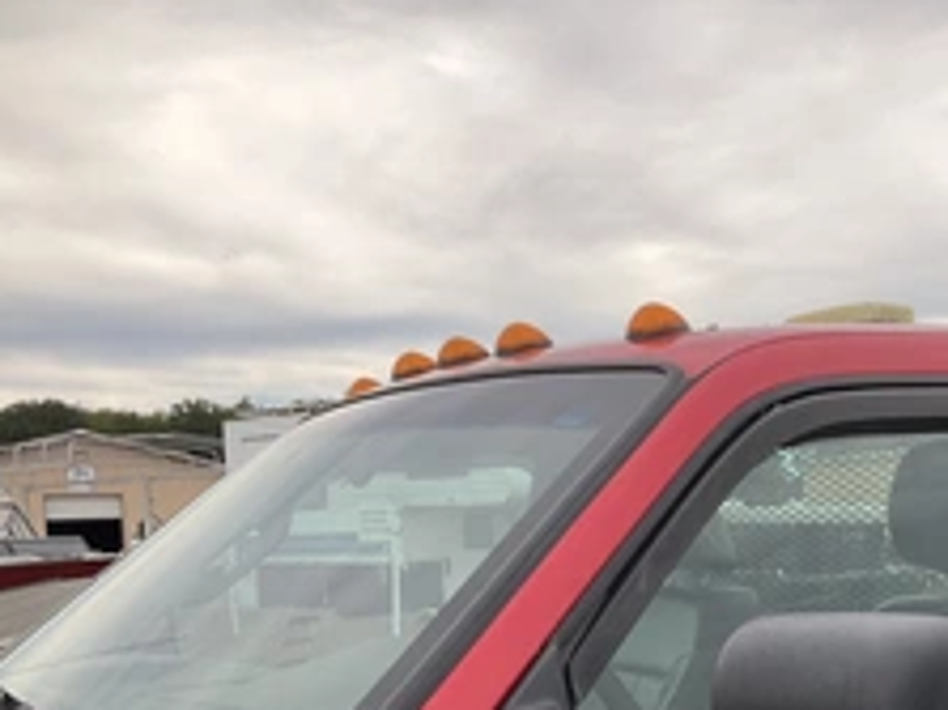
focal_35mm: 52
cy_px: 629
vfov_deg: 27.1
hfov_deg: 35.5
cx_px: 778
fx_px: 1423
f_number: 1.8
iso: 25
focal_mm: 3
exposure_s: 1/540
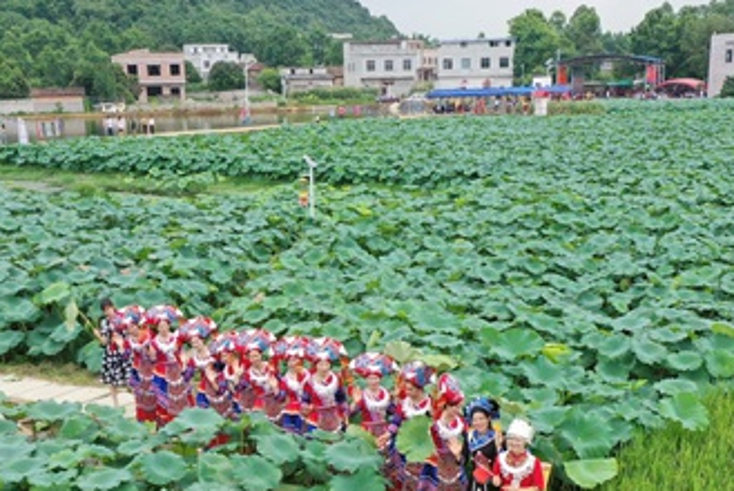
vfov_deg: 25.8
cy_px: 426
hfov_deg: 38.8
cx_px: 361
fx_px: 1041
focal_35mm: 51
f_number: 5
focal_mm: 10.26
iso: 100
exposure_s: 1/320
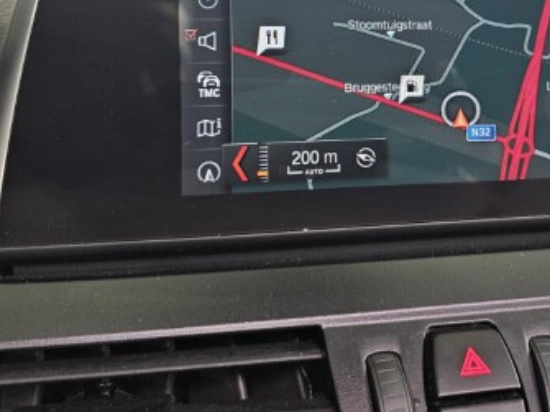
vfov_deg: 31.7
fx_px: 699
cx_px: 401
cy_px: 66
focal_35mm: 44
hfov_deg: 41.9
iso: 500
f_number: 1.7
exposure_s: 1/31
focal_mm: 6.3
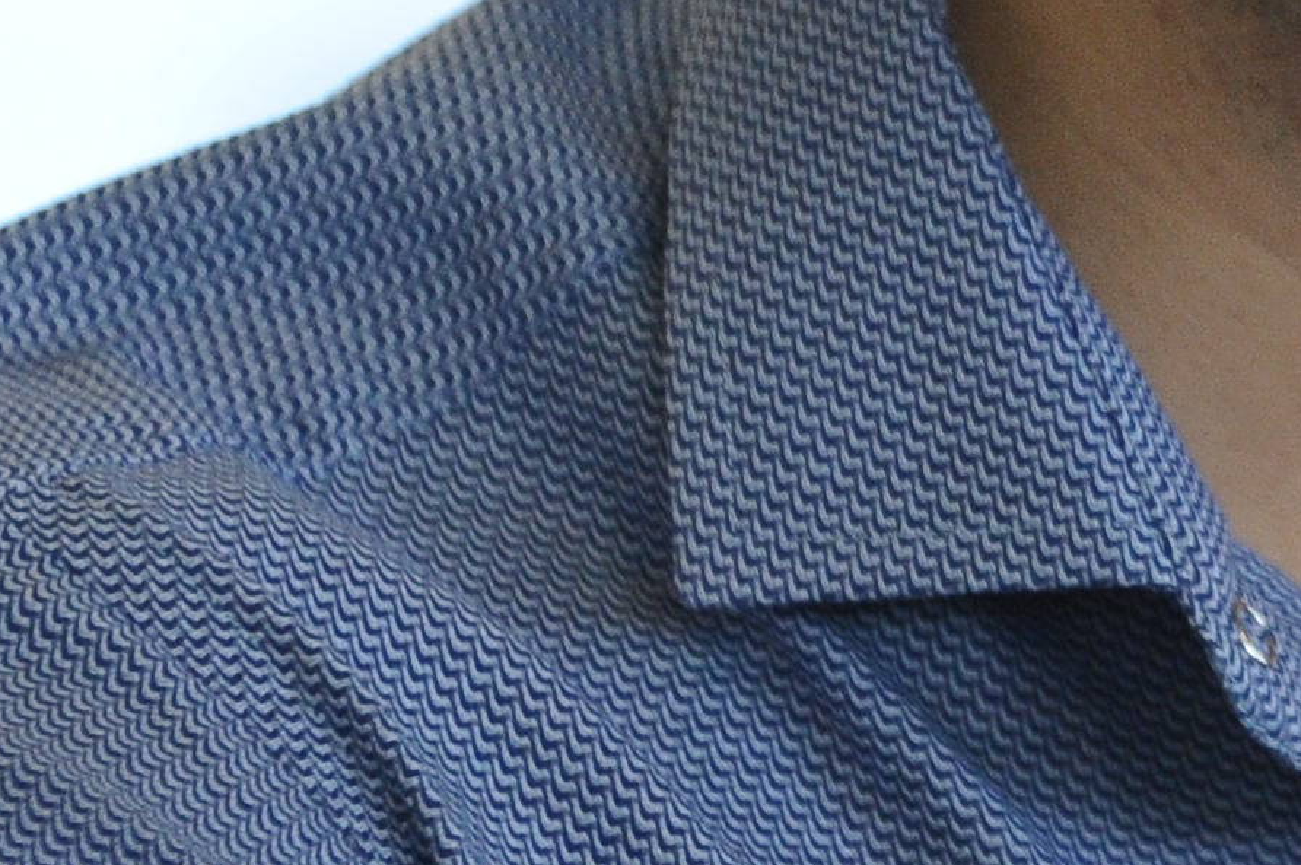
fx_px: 25851
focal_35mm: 716
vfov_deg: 1.9
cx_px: 2017
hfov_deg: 2.9
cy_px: -165
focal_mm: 150
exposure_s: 1/1000
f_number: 2.8
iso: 2500
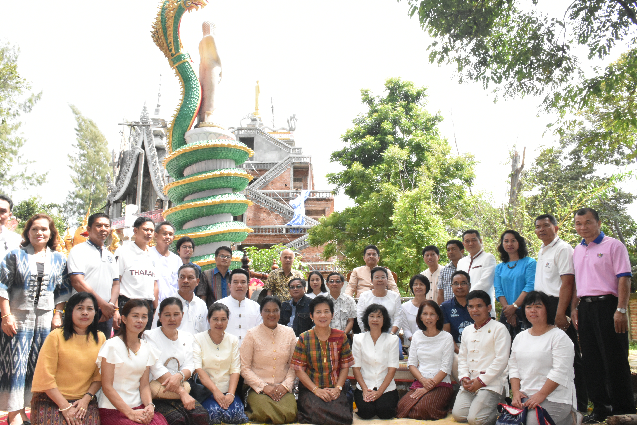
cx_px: 318
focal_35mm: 27
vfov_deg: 47.9
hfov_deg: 67.4
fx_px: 478
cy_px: 212
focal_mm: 18
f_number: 22
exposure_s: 1/200
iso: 2500
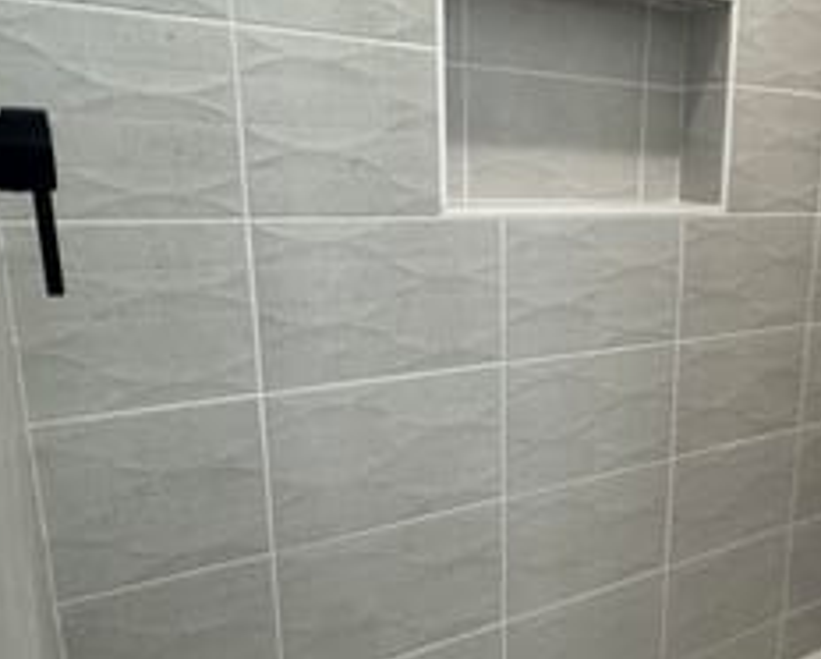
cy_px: 361
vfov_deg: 44.5
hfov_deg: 52.3
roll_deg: -1.7
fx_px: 803
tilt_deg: -14.0
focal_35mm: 33
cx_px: 595
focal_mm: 2.22
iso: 250
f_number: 2.2
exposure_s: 1/120
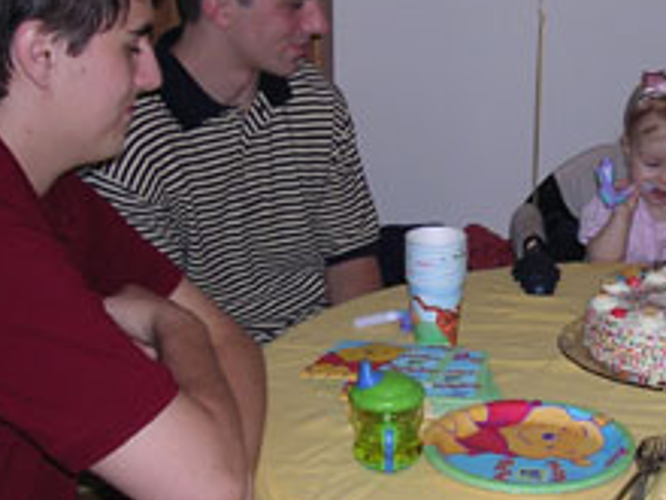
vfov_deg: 21.3
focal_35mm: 69
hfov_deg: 27.9
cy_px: 221
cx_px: 469
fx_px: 1328
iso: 100
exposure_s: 1/60.1
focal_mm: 5.8
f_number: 2.8
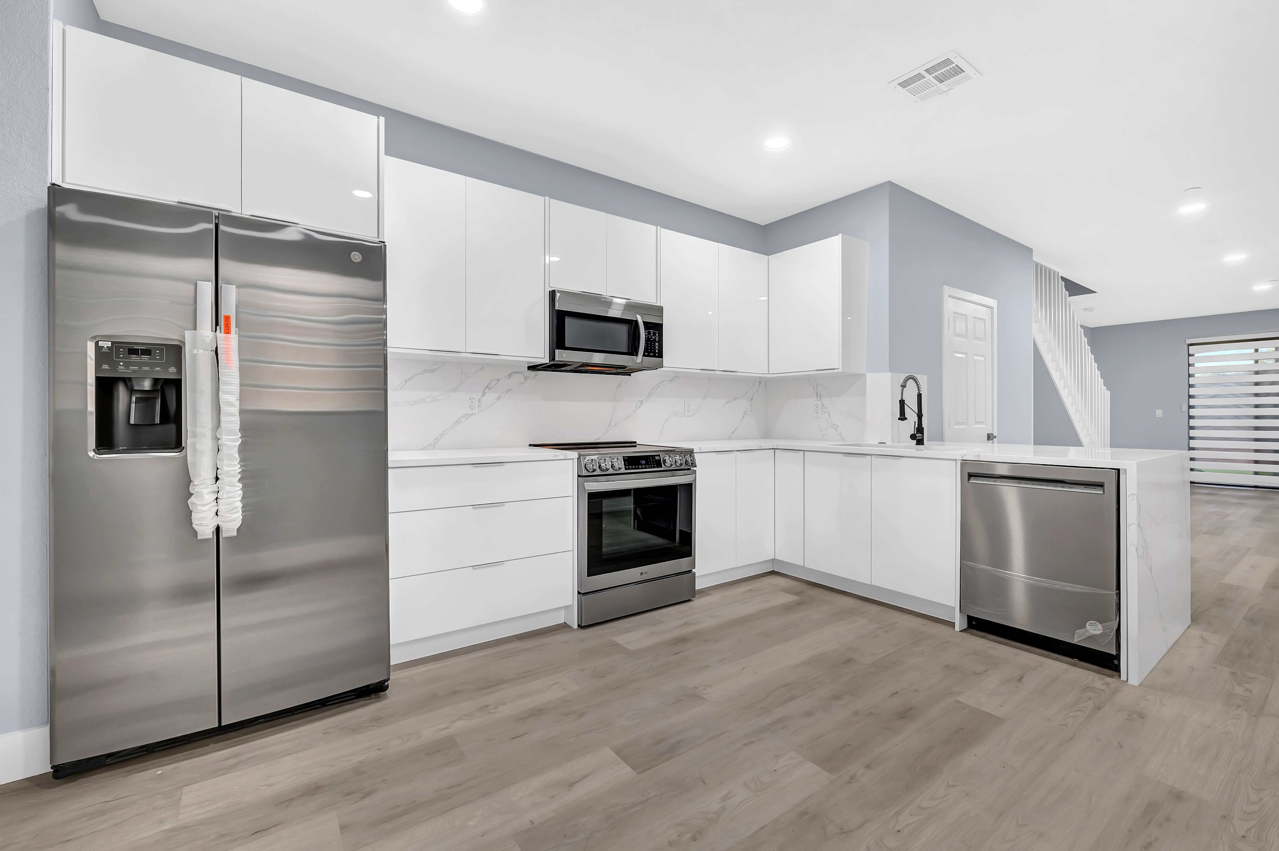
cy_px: 426
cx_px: 640
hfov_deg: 100.4
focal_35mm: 15
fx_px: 533
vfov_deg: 77.2
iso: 640
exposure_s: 1/40
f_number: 8
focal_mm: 15
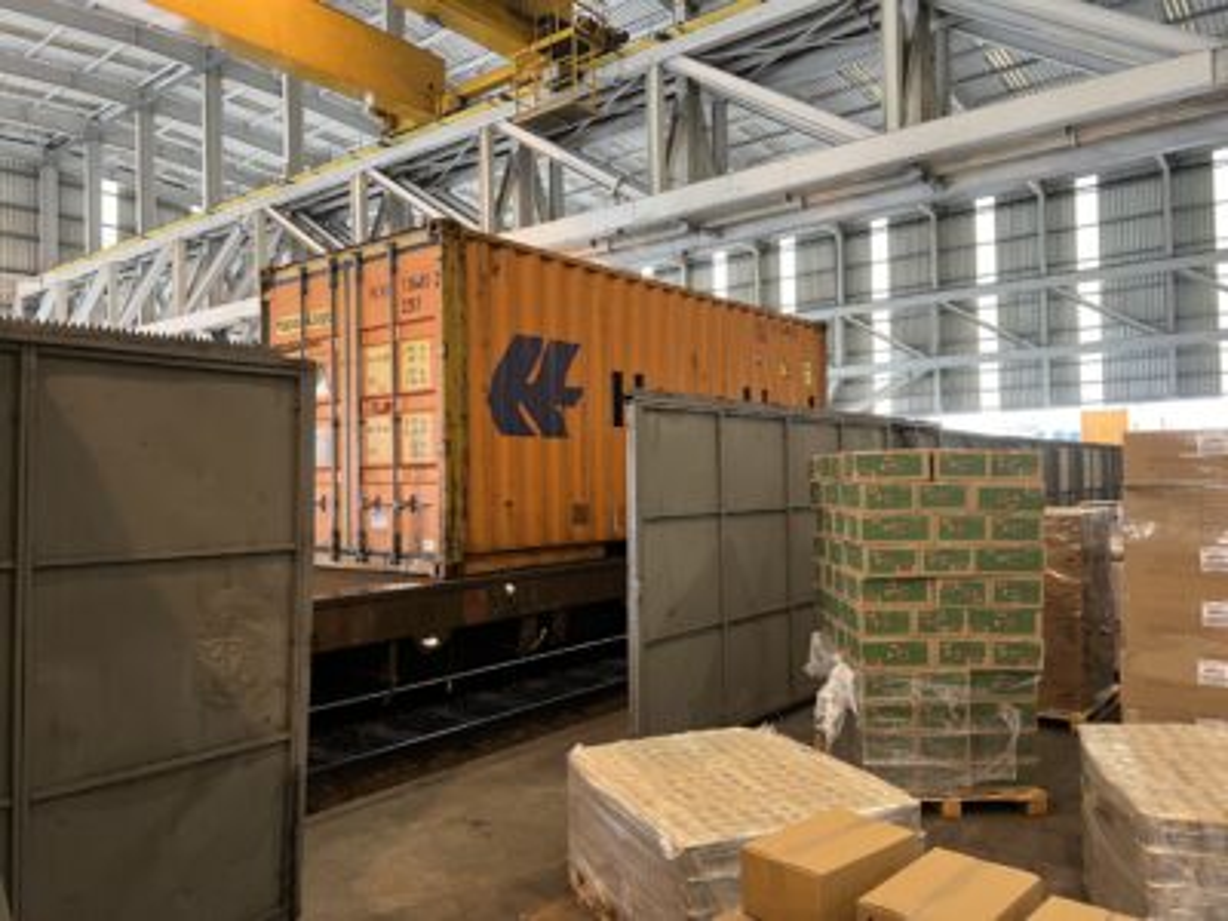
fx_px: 922
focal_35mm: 26
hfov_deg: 67.3
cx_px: 614
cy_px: 460
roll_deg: +1.2
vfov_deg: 53.1
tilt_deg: +2.7
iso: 250
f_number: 1.5
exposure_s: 1/50
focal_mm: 5.7
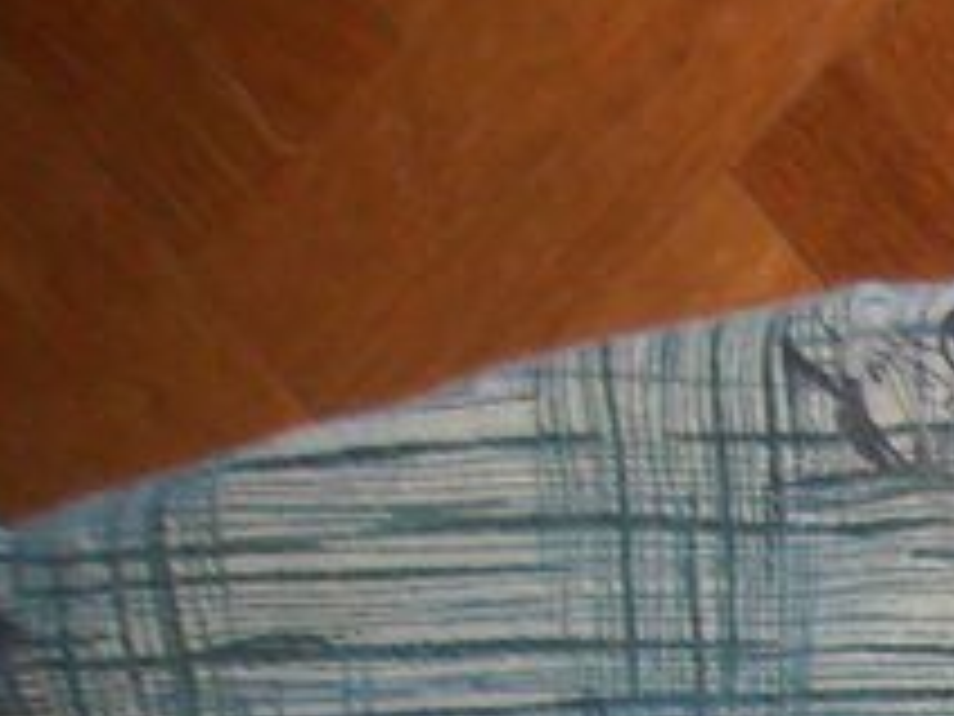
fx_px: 3114
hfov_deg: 15.1
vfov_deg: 11.7
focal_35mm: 113
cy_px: 1459
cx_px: 1706
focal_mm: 4.2
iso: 125
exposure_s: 1/30
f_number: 3
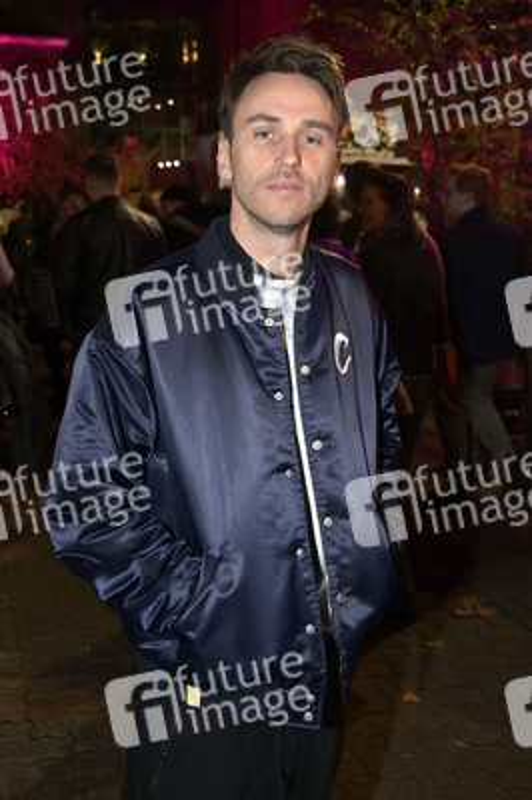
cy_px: 400
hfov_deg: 33.3
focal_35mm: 40
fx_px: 888
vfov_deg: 48.5
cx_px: 266
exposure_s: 1/80
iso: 2000
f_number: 5.6
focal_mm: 40
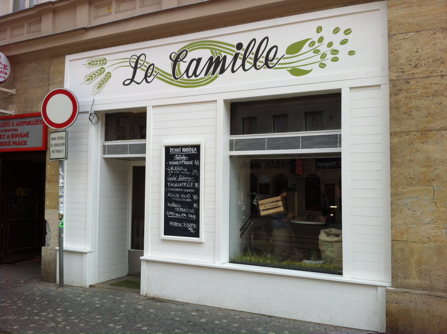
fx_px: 451
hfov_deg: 52.7
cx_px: 224
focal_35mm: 35
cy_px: 167
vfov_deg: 40.6
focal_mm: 3.85
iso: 80
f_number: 2.8
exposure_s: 1/914
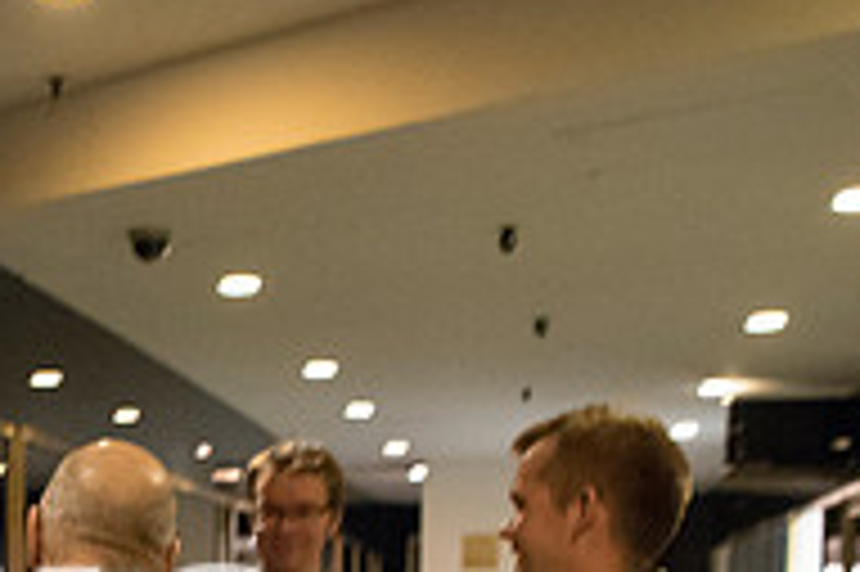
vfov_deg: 17.3
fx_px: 1742
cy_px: 777
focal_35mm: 73
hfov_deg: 26.0
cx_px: -36
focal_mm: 24
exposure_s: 1/60
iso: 10000
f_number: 3.5
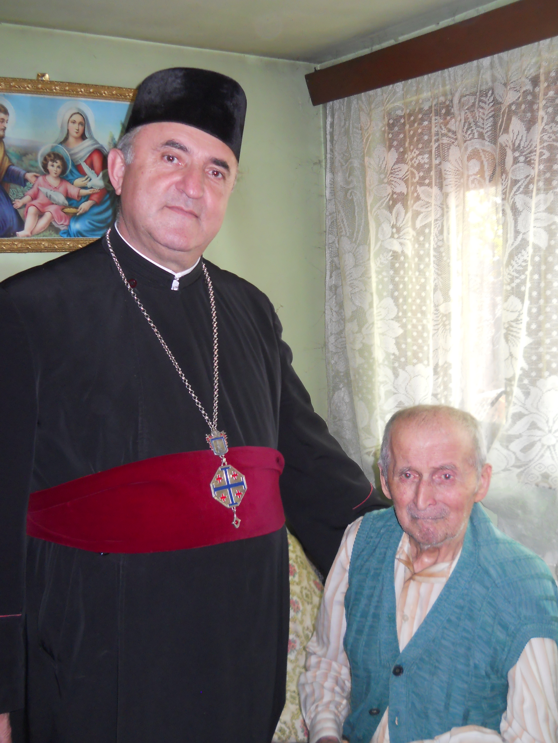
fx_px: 881
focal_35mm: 41
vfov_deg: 45.8
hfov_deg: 35.1
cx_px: 279
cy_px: 372
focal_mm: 6.72
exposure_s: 1/30
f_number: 3.1
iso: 200
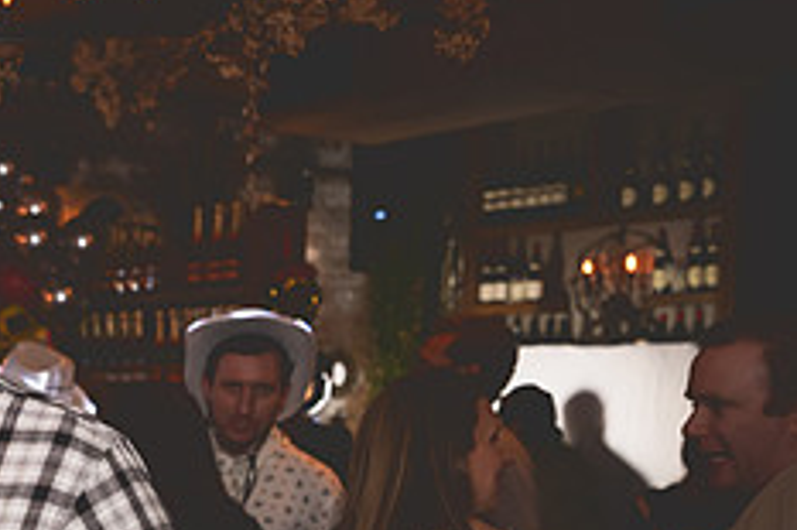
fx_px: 1349
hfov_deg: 28.2
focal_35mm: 61
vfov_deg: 21.6
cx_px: -188
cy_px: 501
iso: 1000
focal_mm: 24
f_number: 2.8
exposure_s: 1/100
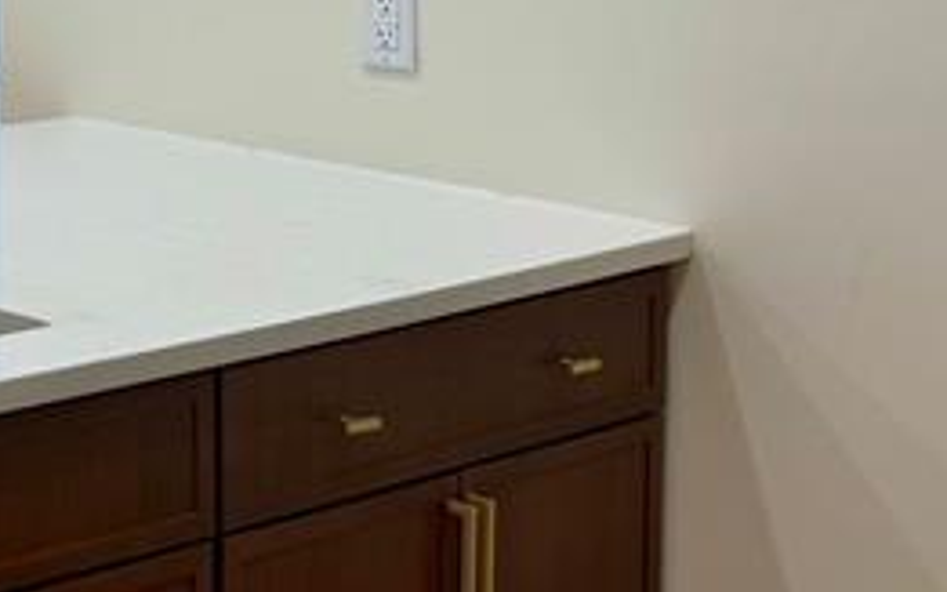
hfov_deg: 18.0
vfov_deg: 12.6
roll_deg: +0.0
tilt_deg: -2.7
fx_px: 2580
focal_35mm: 100
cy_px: -218
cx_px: -559
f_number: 1.78
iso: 80
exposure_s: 1/120
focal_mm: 6.76
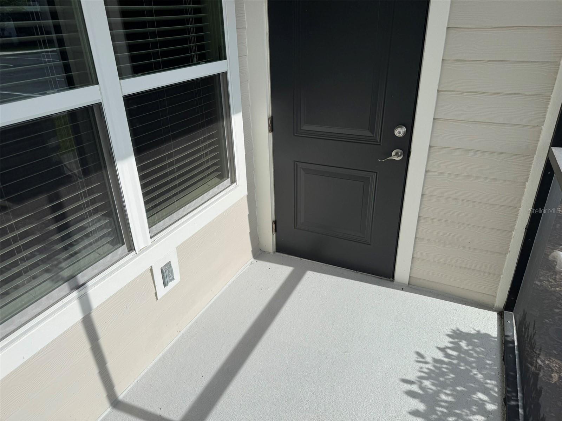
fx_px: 390
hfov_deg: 71.6
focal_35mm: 24
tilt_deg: -24.7
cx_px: 281
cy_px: 210
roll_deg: +1.3
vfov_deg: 56.8
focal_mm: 6.76
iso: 80
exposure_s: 1/4950
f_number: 1.78
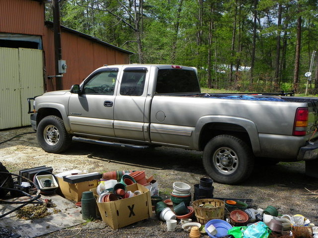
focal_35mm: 44
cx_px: 159
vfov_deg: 32.9
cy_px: 119
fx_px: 404
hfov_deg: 42.9
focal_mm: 7.9
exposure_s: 1/250
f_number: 5
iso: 64
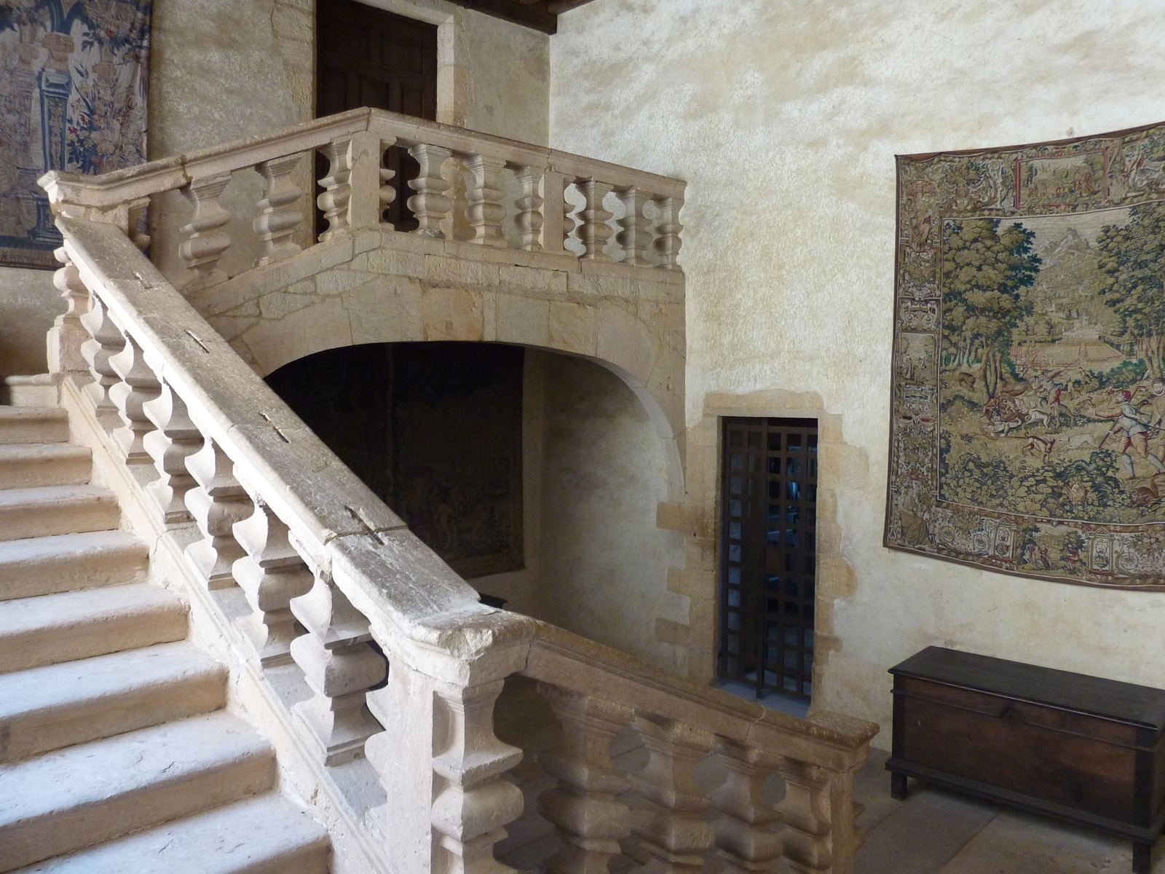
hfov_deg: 69.4
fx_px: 841
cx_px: 582
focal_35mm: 25
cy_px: 437
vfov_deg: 54.9
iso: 250
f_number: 3.3
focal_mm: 4.1
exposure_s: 1/30
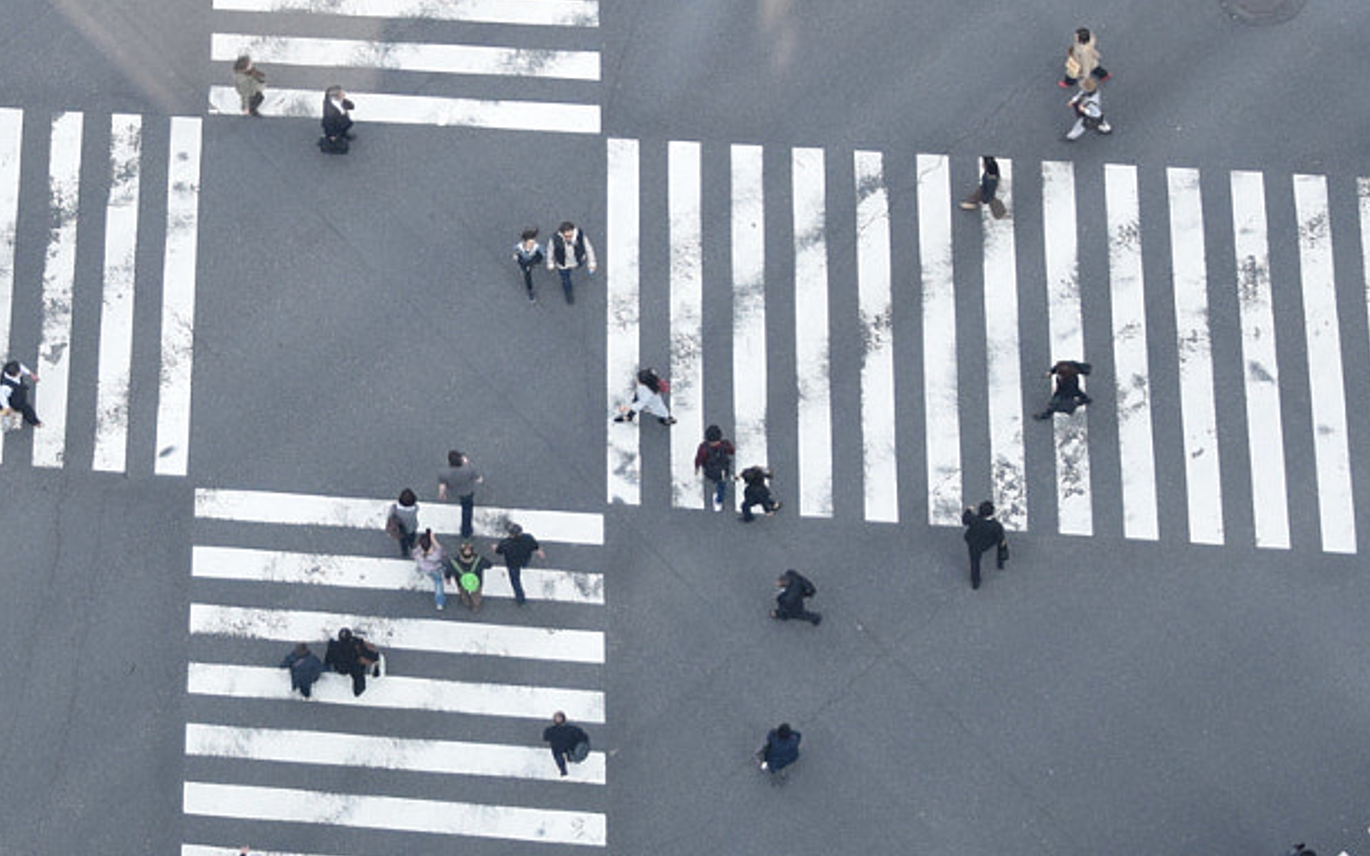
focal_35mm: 120
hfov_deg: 17.3
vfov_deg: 10.9
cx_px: 390
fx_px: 4481
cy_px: 383
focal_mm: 30
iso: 640
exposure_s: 1/320
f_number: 4.5
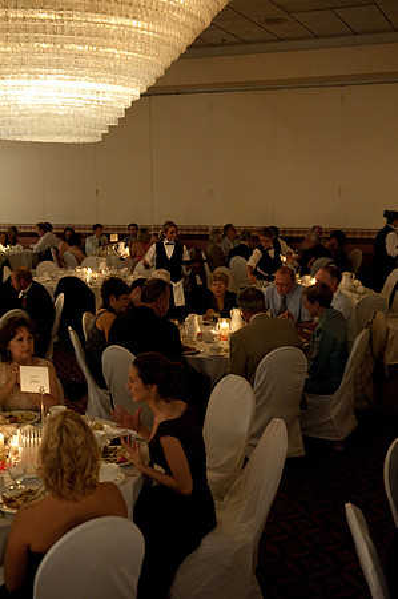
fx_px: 798
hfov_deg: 28.0
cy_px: 300
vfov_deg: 41.2
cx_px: 199
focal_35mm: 48
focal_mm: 48
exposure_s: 1/40
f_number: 4
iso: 3200
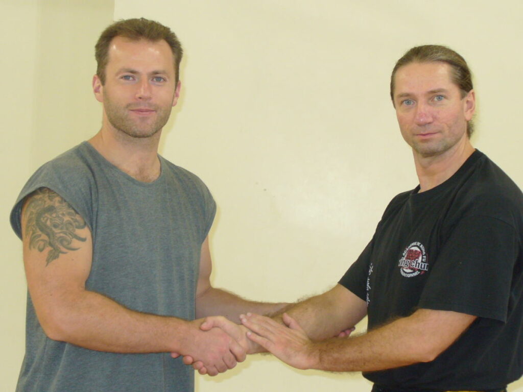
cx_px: 262
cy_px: 196
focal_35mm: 74
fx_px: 1118
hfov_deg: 26.3
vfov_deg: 19.9
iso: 125
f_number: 3.1
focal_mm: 8.9
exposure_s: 1/20
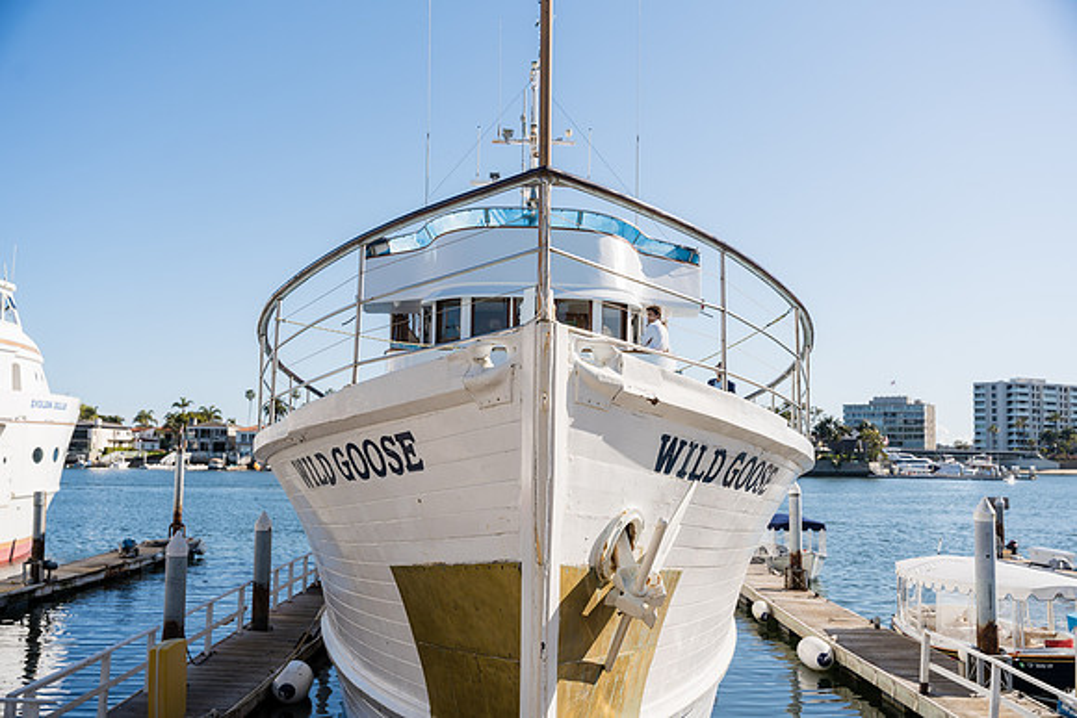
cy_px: 359
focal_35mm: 37
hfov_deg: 51.9
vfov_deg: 36.0
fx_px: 1107
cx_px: 538
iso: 100
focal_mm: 37
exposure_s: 1/1000
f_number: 4
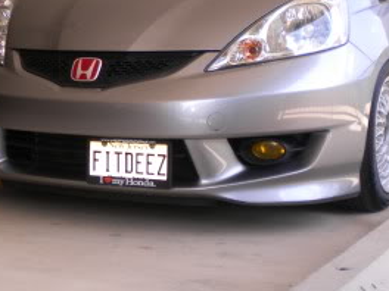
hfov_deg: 22.5
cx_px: 50
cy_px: 56
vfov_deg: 17.2
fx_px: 955
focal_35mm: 85
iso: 80
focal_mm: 6.3
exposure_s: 1/118
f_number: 3.1
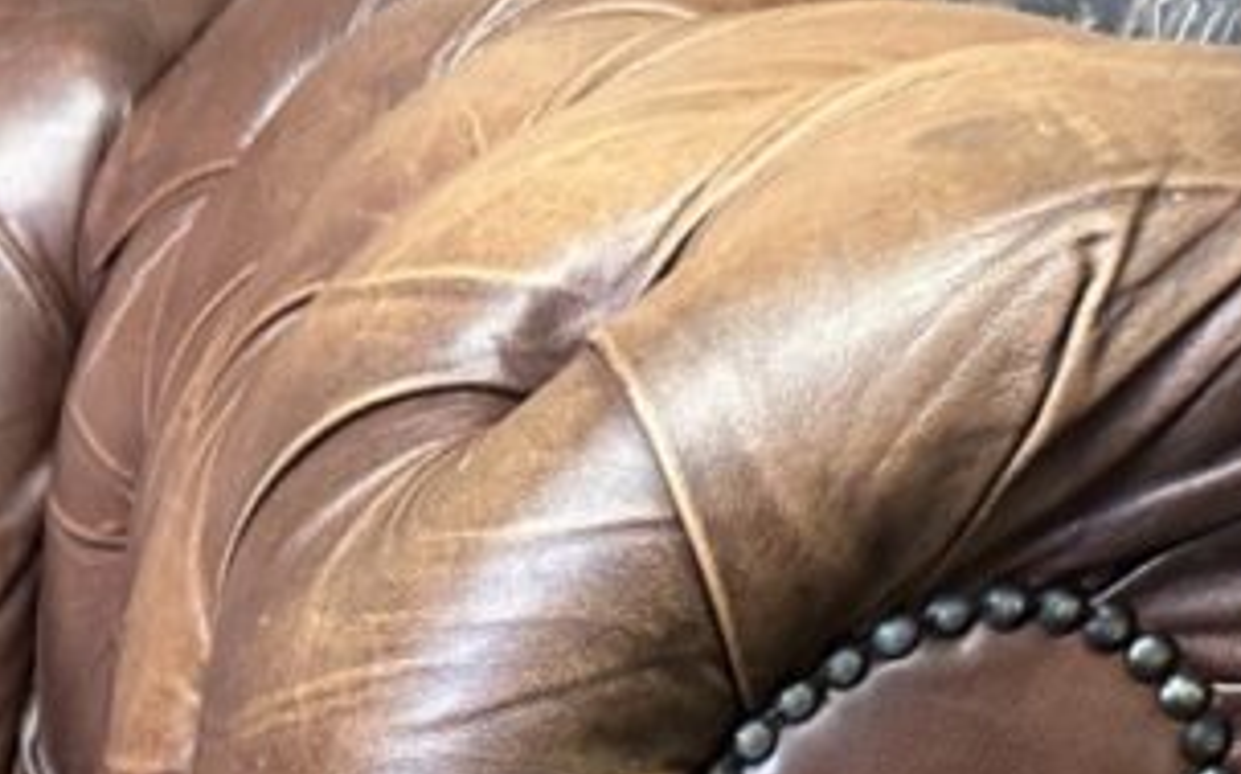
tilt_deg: -31.0
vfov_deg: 13.2
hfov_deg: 22.4
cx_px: -201
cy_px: 1519
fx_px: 2907
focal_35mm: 86
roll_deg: +4.3
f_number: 1.78
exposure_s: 1/60
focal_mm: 6.86
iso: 400
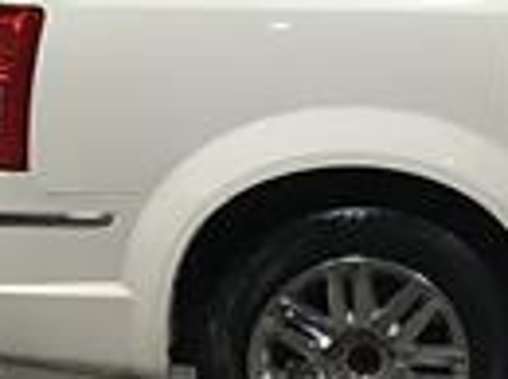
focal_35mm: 153
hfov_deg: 11.6
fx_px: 2241
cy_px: -39
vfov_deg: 9.6
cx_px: 1016
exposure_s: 1/30
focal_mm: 3.3
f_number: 2.4
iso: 50
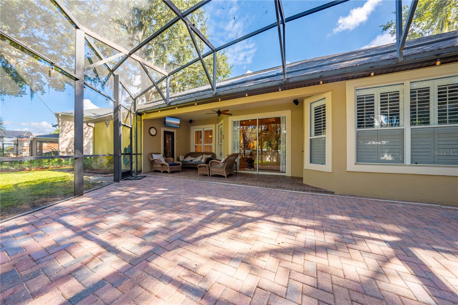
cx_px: 229
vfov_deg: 90.0
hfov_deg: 112.6
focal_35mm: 12
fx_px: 153
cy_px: 152
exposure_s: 1/400
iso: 100
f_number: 8
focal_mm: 12
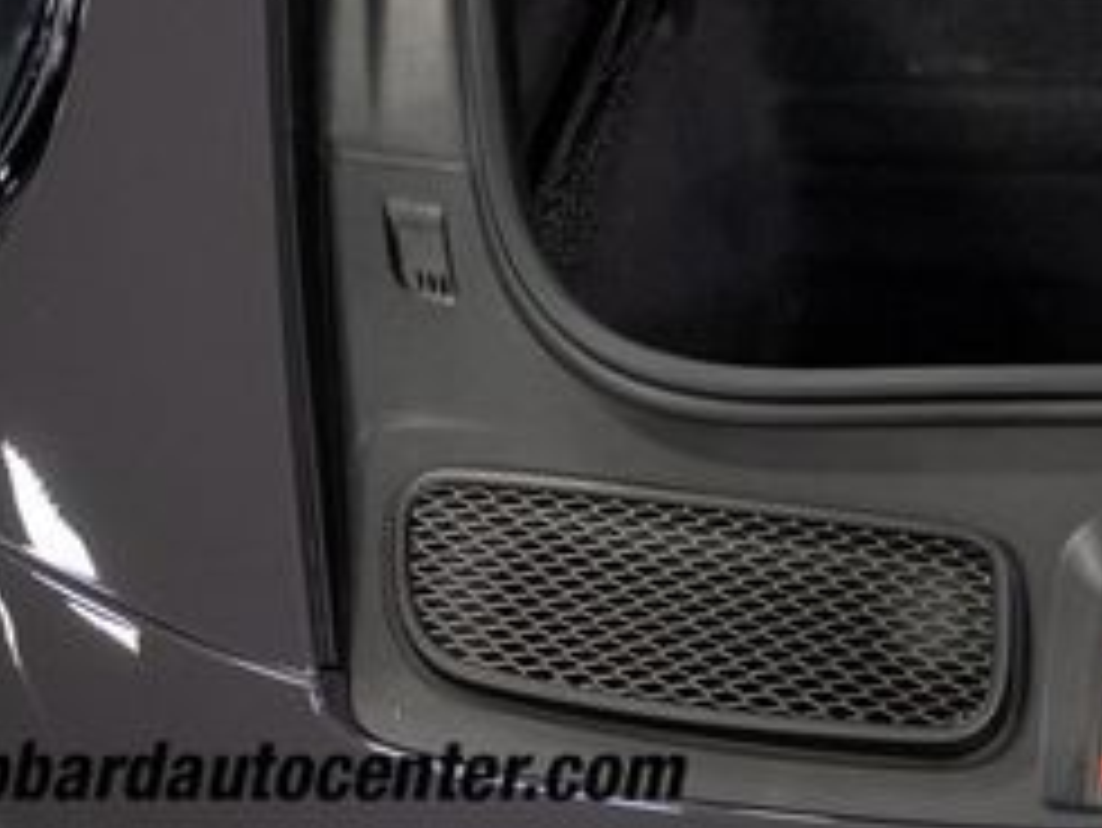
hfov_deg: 26.4
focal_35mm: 67
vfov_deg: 20.9
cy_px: -83
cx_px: 1246
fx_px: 2134
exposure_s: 1/60
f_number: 5
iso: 2500
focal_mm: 26.5
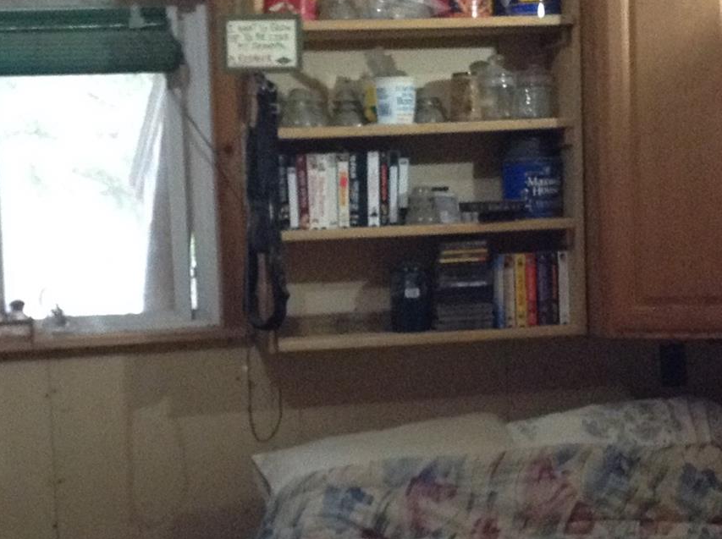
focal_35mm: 84
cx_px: 282
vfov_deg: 17.5
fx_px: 1749
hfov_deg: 23.3
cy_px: 349
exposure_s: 1/15
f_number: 2.4
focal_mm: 4.28
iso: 500
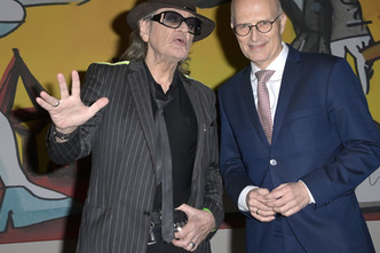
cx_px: 178
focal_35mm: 68
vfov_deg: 20.0
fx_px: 717
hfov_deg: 29.7
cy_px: 117
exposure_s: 1/160
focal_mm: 50
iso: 1000
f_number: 5.6
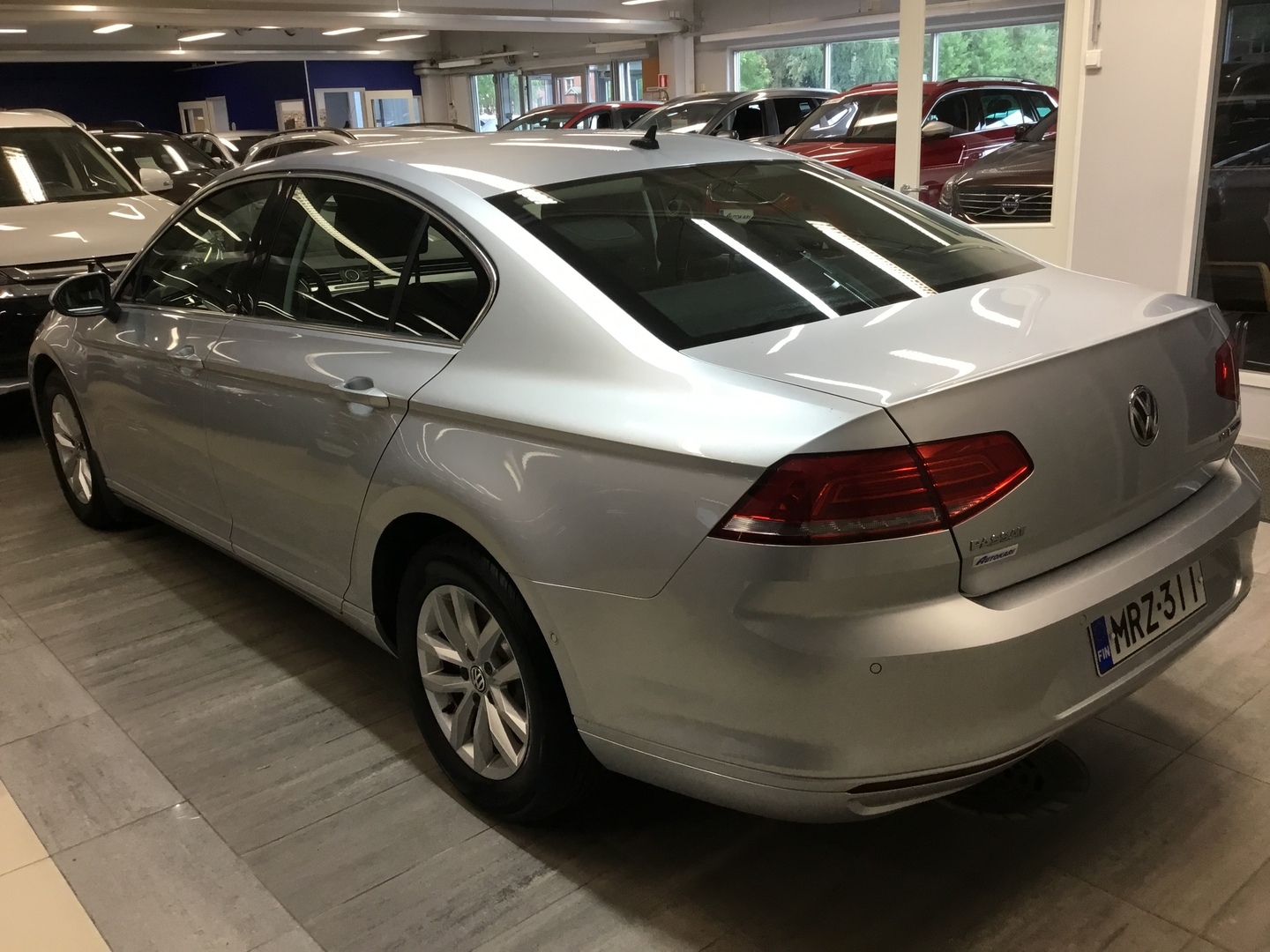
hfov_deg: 58.4
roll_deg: +4.3
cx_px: 635
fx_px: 1137
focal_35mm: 31
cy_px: 476
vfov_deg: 45.4
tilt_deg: -17.5
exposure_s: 1/33
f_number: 2.4
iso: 40
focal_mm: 3.3
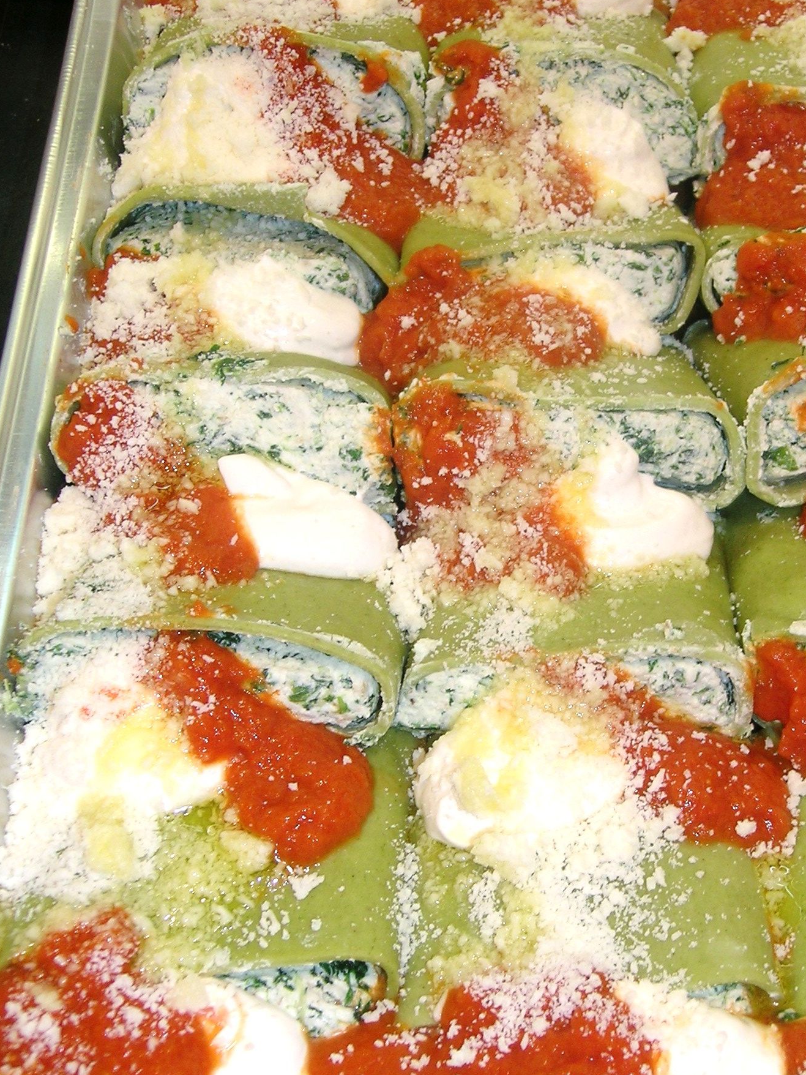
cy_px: 532
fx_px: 1925
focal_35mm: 62
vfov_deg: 31.2
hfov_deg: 23.5
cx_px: 582
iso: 50
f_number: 3.2
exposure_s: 1/30
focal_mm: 8.7
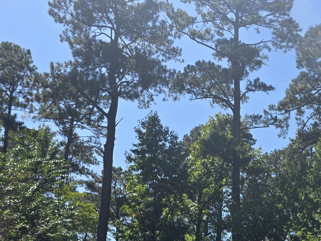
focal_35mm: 55
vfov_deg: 25.3
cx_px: 343
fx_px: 510
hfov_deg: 31.4
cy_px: 242
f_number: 1.7
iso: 12
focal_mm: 6.3
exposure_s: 1/769
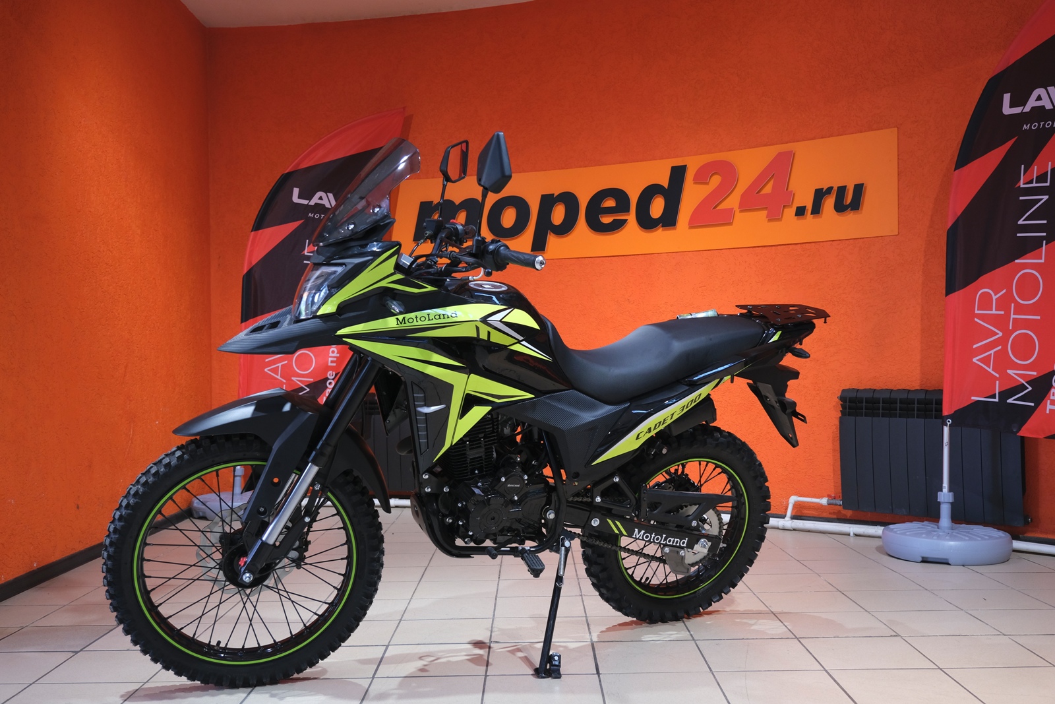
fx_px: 967
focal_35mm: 33
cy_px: 352
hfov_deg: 57.2
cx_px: 528
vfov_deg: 40.0
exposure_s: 1/60
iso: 800
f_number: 4
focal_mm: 22.3
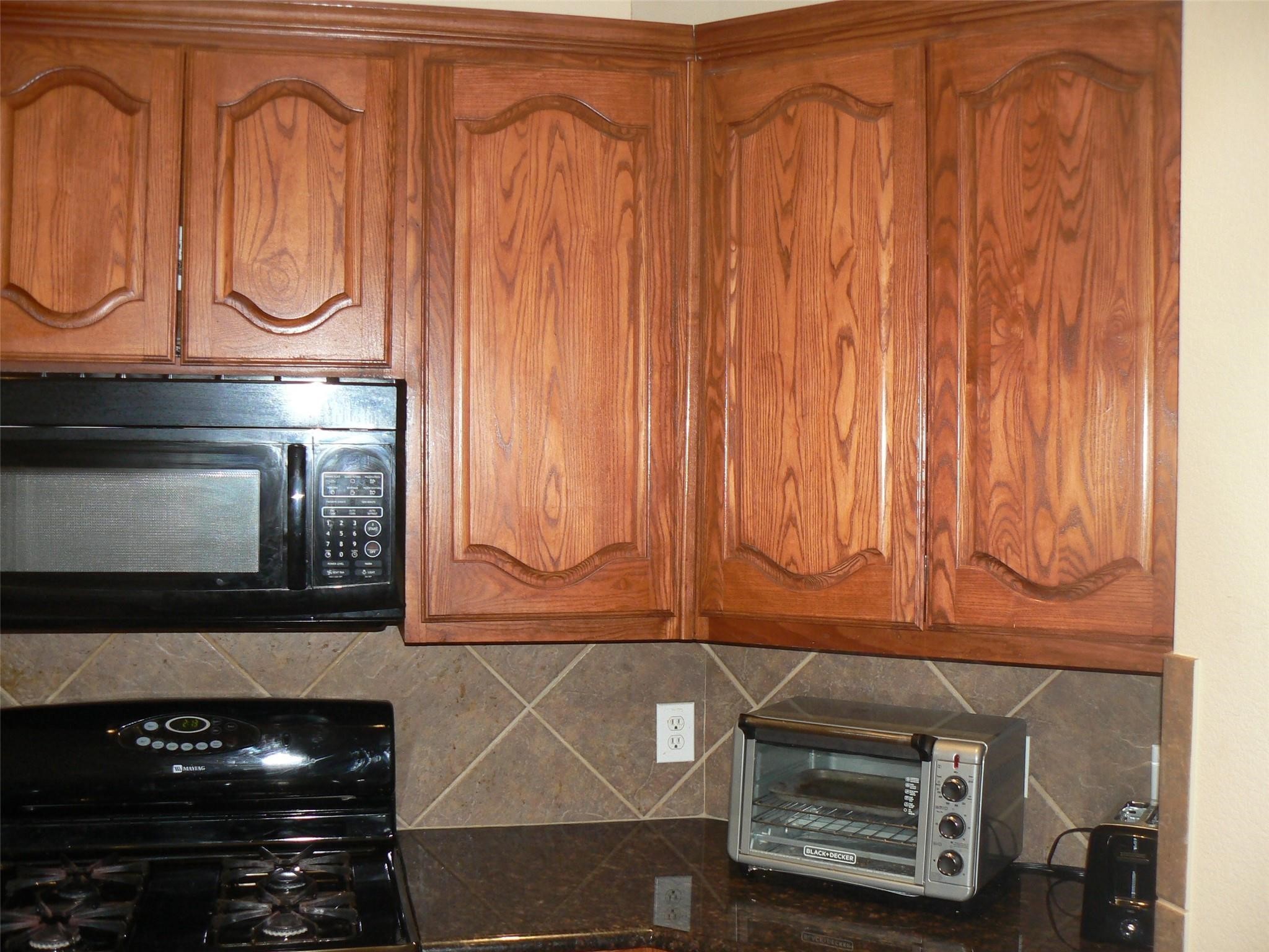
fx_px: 1320
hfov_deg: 51.4
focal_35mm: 36
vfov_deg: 39.7
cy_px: 476
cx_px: 634
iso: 100
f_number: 2.8
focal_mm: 6
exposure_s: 1/30
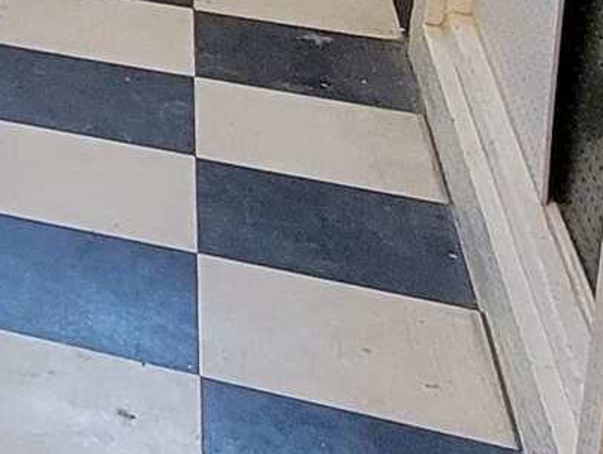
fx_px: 1726
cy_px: -441
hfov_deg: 14.0
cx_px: -829
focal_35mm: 99
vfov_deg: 13.1
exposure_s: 1/60
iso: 320
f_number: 2.2
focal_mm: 2.2
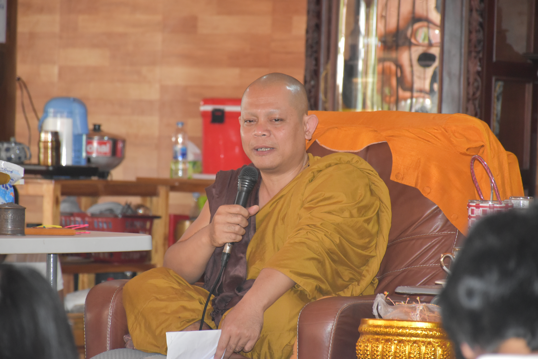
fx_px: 3138
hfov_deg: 9.8
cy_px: 180
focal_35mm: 210
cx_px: 269
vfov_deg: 6.5
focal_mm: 140
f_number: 5.6
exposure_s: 1/60
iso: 2200
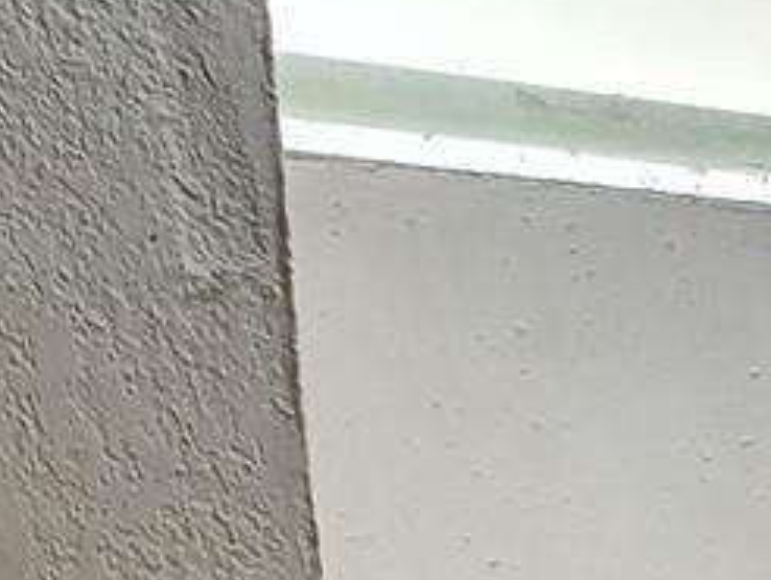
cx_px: 1849
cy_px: 1386
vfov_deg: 8.1
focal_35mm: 169
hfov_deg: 10.2
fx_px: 3768
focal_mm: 4.32
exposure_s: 1/120
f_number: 2.4
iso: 250
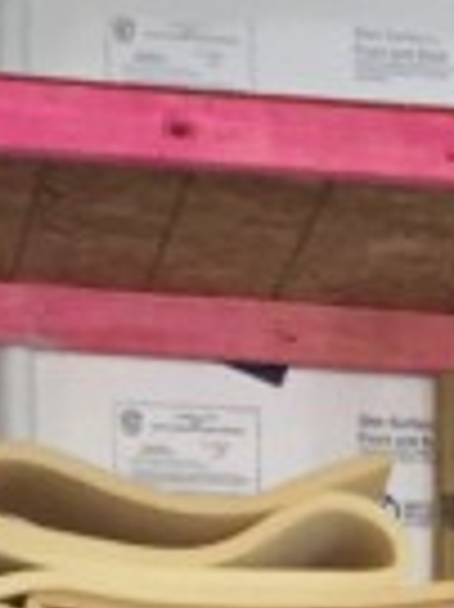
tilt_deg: -1.6
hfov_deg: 6.4
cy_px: 1745
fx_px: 4028
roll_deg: +0.5
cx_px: 512
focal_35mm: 230
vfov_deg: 7.6
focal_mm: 4.15
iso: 50
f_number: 2.2
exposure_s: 1/30
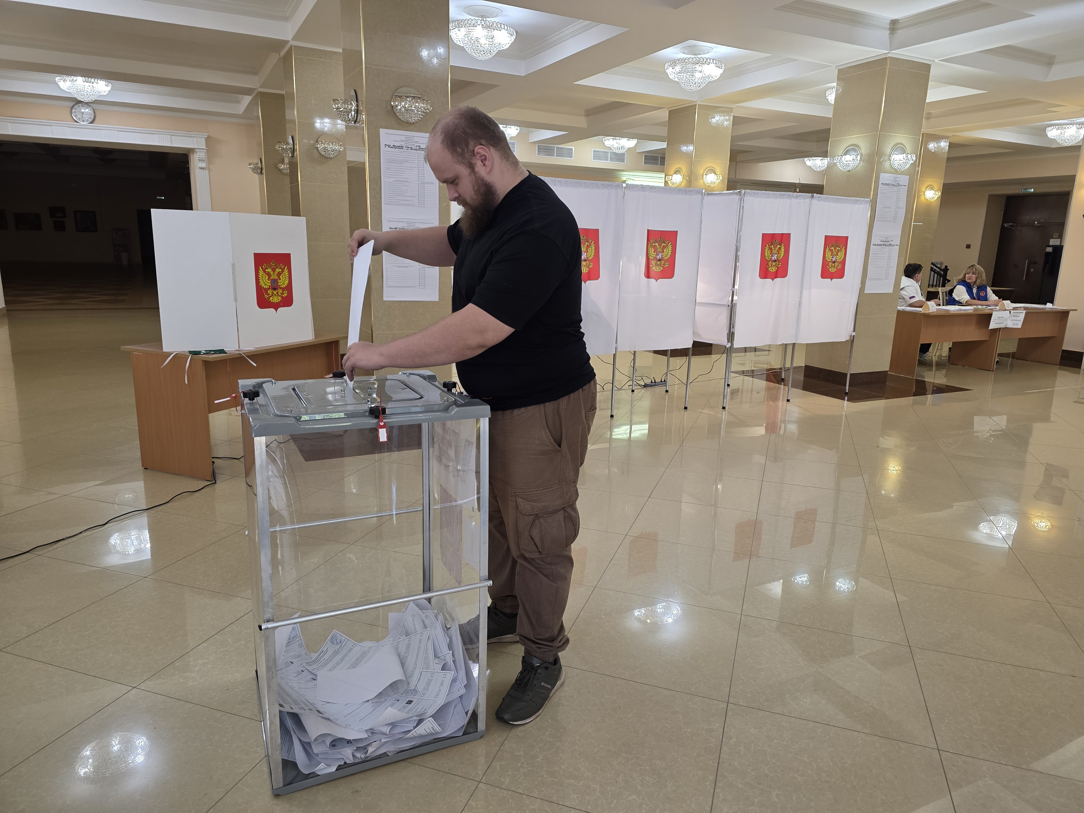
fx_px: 720
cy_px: 406
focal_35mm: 23
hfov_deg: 73.9
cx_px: 542
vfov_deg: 58.9
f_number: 1.7
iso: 160
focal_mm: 6.3
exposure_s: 1/100
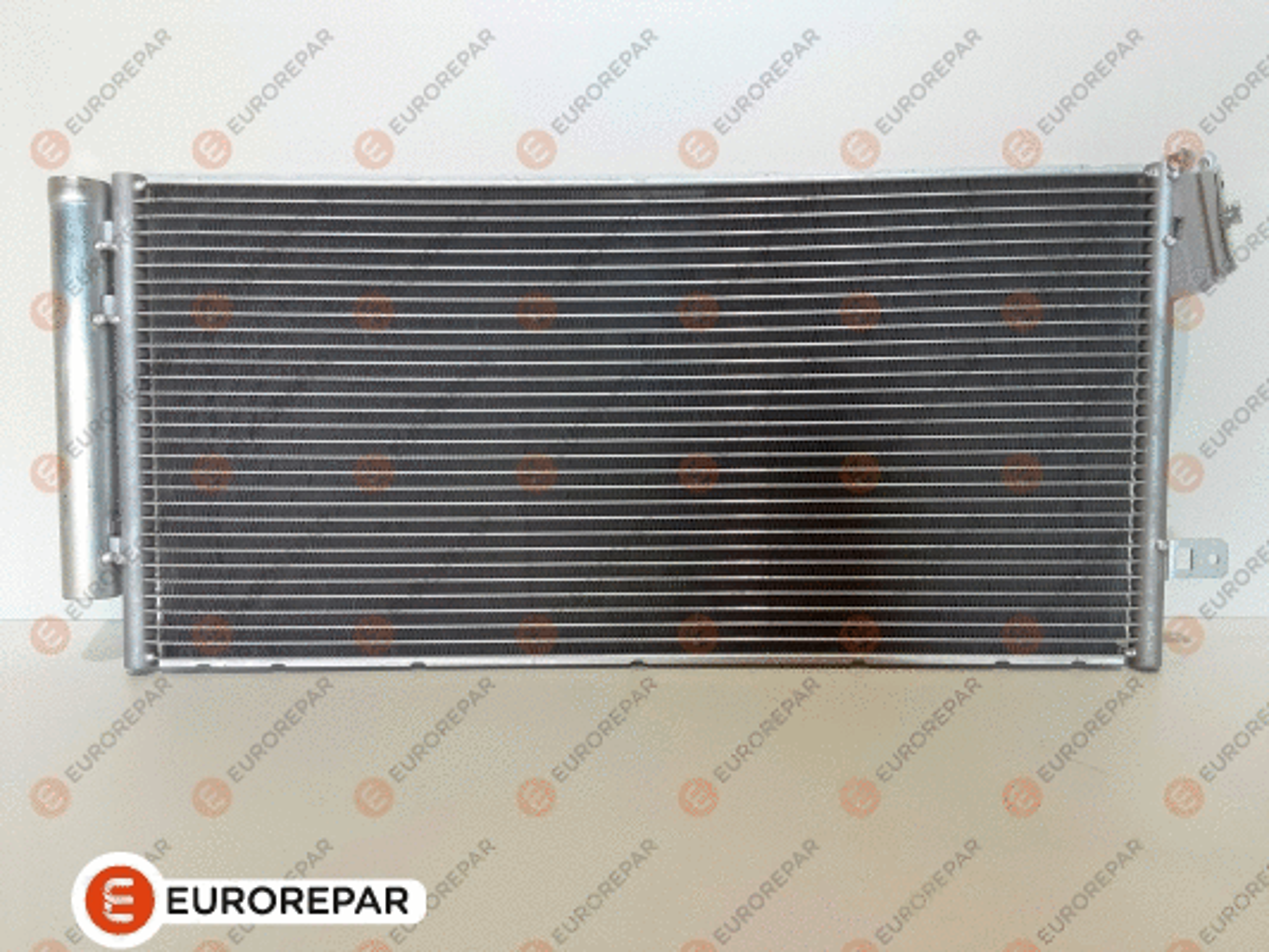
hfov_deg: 63.4
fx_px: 1027
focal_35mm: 28
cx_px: 634
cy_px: 476
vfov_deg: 49.8
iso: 64
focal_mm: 2.9
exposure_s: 1/50
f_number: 1.9
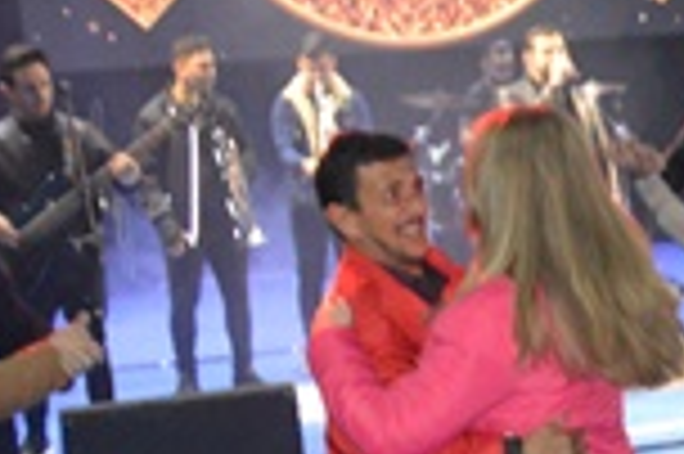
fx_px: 3928
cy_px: 650
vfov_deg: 6.5
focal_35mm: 207
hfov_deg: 9.4
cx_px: 1264
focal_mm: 35
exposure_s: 1/60
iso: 3200
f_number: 4.5
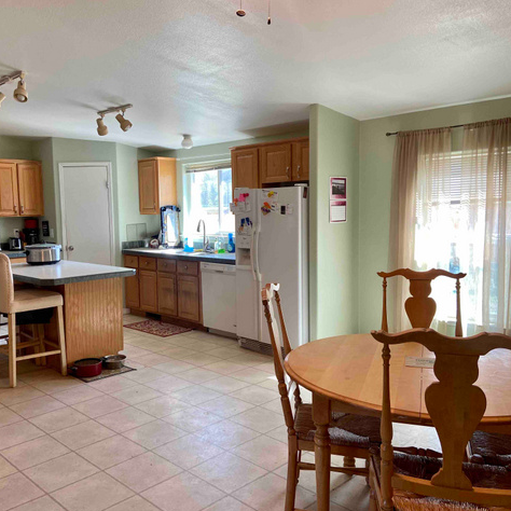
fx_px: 518
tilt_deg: -6.4
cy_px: 258
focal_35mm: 31
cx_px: 202
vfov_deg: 52.5
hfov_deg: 52.1
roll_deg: +0.9
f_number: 1.8
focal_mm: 4.25
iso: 100
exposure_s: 1/120
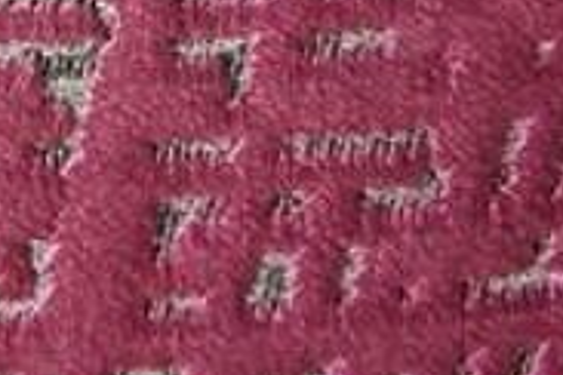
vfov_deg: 8.0
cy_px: -530
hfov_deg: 11.4
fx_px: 2486
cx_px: -618
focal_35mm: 159
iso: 64
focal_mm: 2.26
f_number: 2.2
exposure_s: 1/50
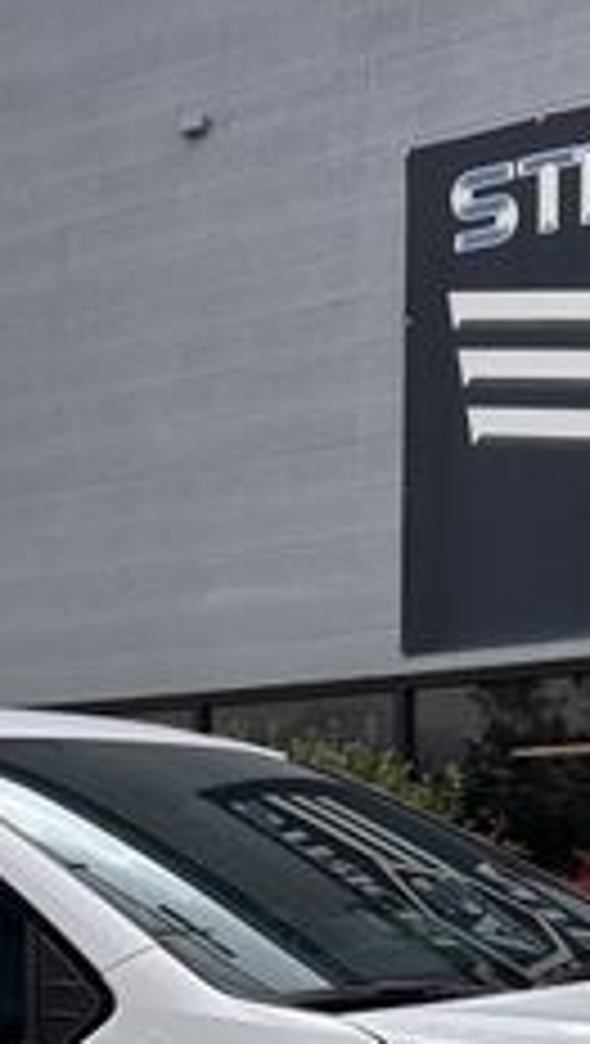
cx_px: 171
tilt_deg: -1.5
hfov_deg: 16.7
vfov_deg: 27.7
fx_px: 1997
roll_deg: +0.9
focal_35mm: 72
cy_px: 1026
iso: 80
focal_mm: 6.86
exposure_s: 1/2110
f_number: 1.78
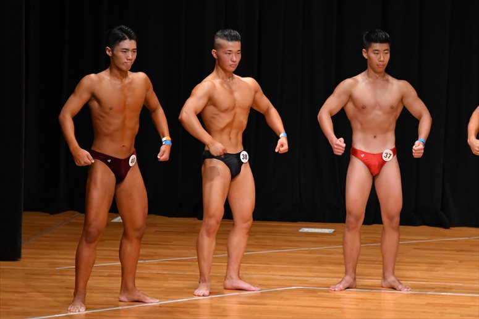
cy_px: 160
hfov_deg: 7.6
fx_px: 3591
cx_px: 240
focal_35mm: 270
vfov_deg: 5.1
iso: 4000
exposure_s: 1/400
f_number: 5.6
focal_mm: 180
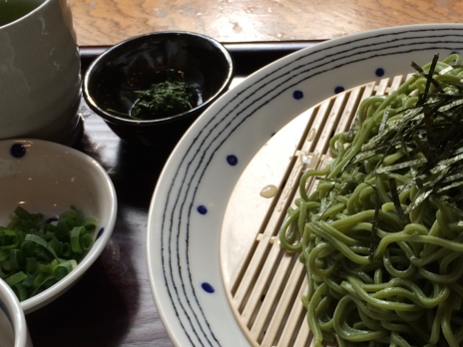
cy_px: 205
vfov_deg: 22.9
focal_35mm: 64
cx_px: 331
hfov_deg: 29.9
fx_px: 856
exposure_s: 1/60
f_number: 2.2
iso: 32
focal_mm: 4.15
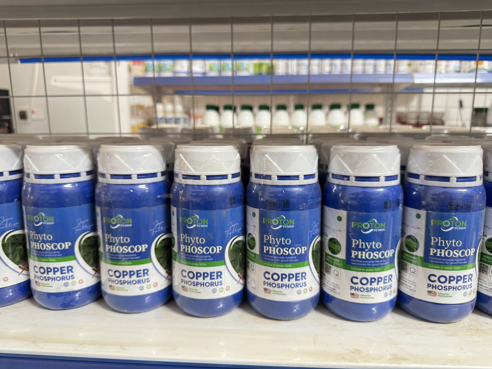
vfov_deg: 56.8
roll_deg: +0.9
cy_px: 184
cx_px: 246
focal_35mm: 24
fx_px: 341
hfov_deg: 71.6
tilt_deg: -11.2
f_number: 1.78
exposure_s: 1/60
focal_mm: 6.76
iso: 400
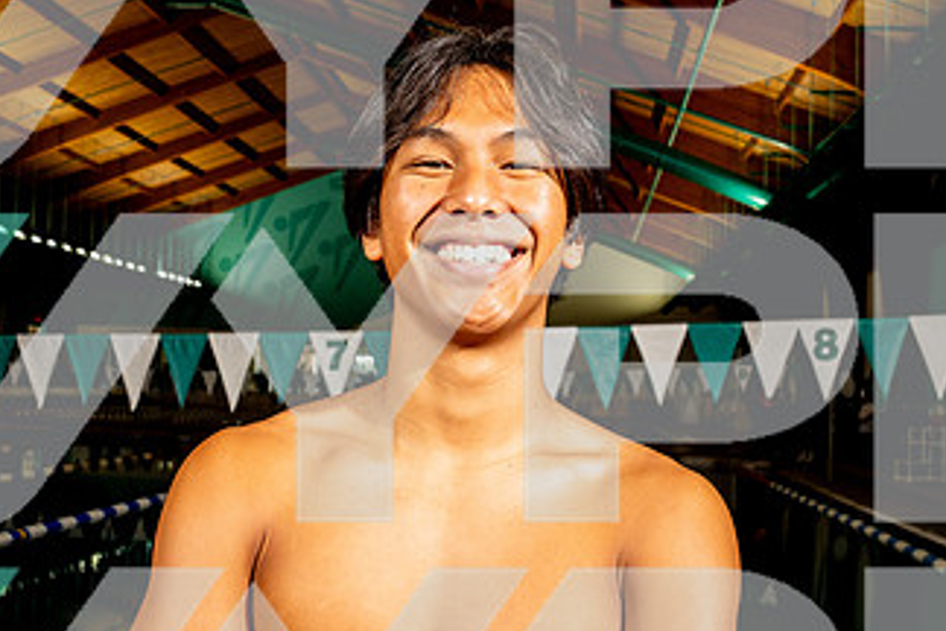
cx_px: 467
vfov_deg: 31.1
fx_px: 1130
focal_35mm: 43
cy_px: 370
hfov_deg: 45.4
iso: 500
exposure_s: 1/125
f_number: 7.1
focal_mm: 24
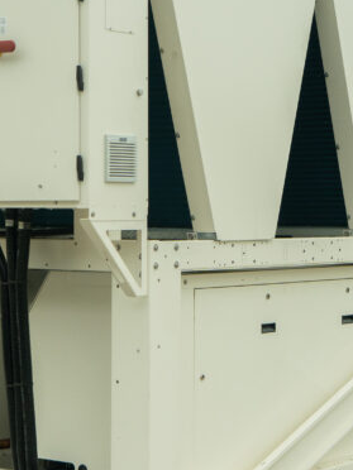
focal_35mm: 98
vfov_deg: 20.0
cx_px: 192
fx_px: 1332
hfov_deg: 15.1
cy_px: 195
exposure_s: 1/1000
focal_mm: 37
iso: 640
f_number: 4
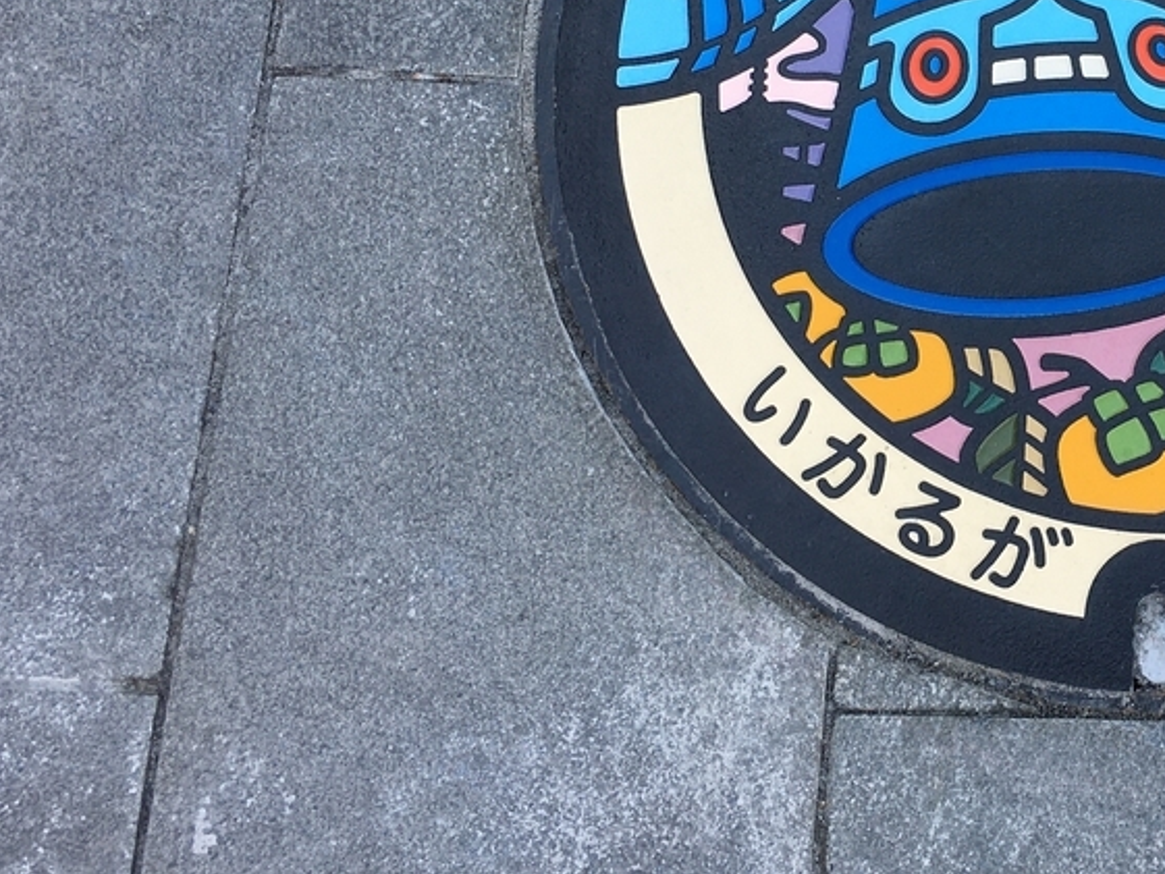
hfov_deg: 29.4
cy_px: 102
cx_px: 1134
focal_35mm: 62
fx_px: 2087
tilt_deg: -73.0
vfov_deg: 23.1
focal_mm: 4.15
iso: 25
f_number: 2.2
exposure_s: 1/281
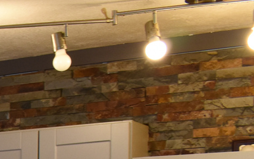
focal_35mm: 132
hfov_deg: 12.9
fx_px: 914
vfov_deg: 8.9
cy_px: 390
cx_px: -312
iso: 560
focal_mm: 18
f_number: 9
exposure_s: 1/25
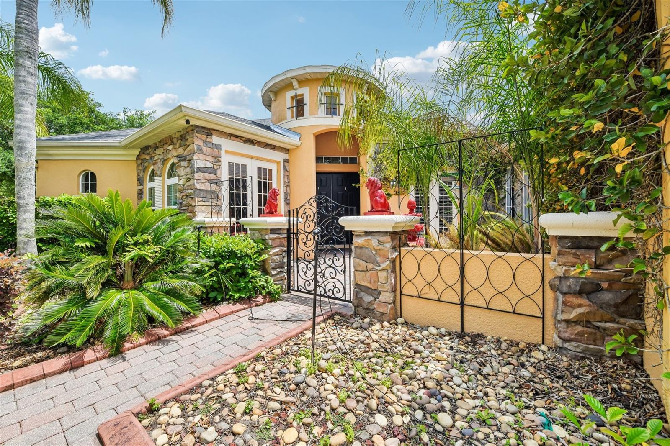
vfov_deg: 81.2
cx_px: 335
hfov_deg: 104.3
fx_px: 260
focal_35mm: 14
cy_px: 223
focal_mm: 14
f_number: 8
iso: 400
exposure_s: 1/800
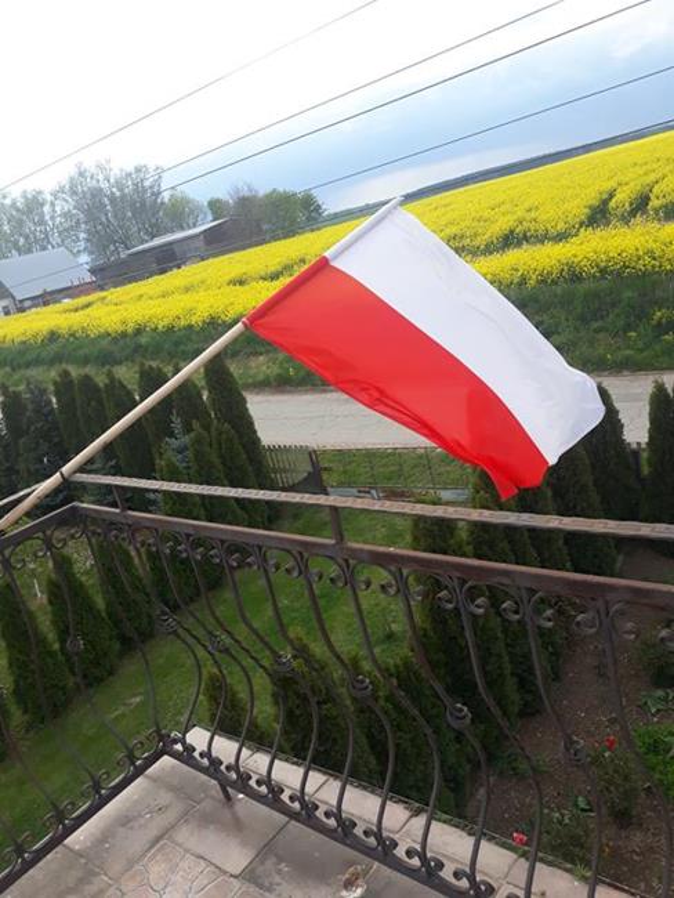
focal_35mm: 27
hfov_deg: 51.4
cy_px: 449
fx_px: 700
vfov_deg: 65.3
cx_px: 337
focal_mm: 3.71
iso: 40
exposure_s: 1/450
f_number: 1.7
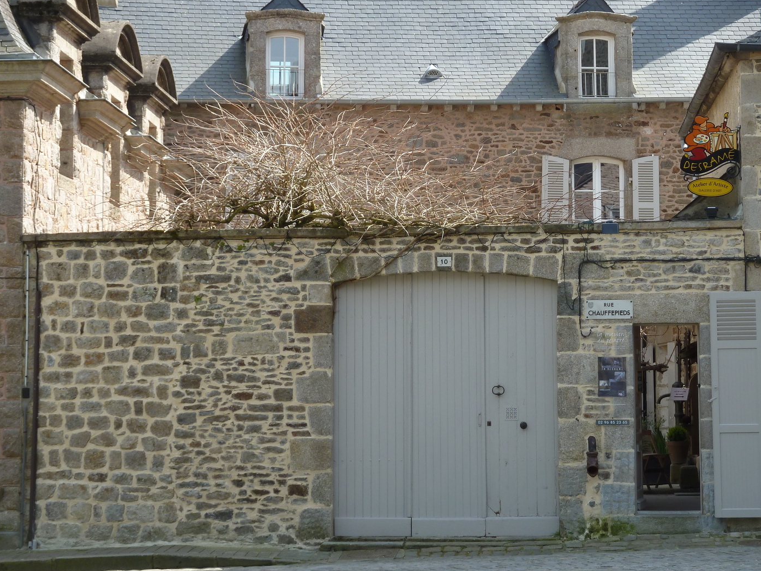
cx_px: 429
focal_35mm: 104
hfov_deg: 18.9
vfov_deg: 14.2
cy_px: 254
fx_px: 2286
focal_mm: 14.7
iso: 80
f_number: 4.3
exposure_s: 1/200
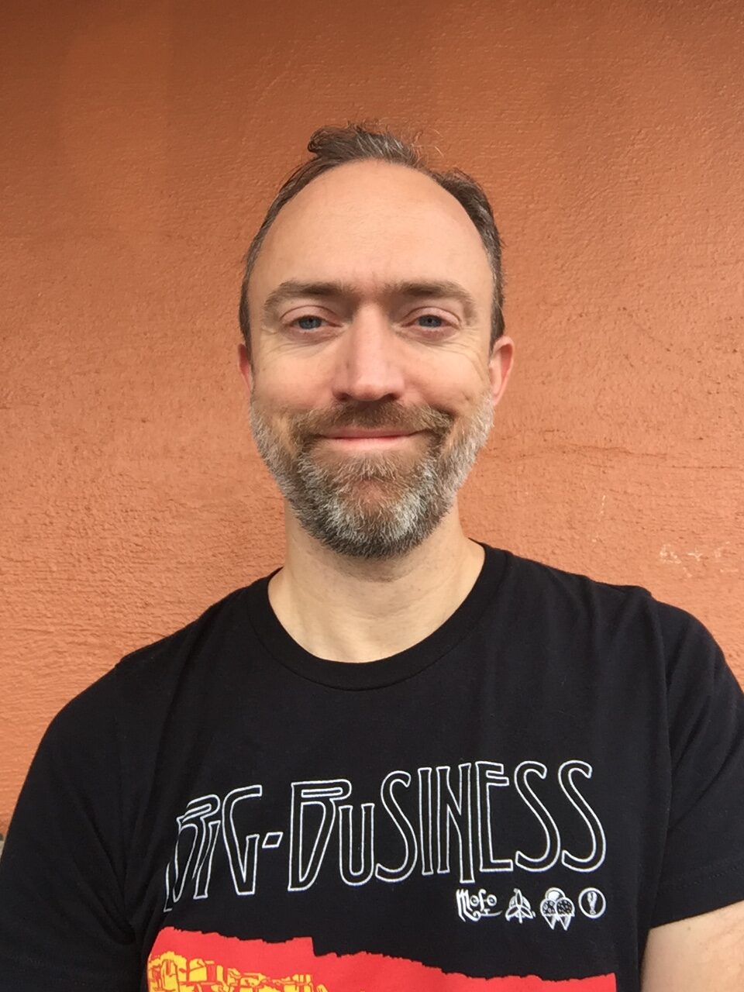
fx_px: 888
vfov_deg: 58.4
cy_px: 496
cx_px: 372
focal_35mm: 31
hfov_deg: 45.4
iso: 32
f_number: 2.2
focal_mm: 2.65
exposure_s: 1/378
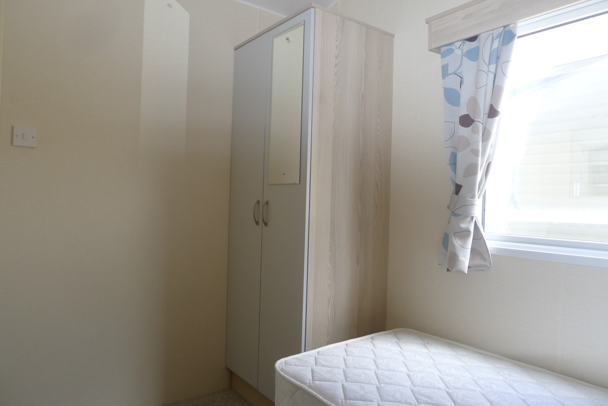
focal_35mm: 24
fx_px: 405
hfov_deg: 73.7
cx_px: 304
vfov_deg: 53.2
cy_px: 203
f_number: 2
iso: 100
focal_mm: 5.1
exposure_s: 1/80
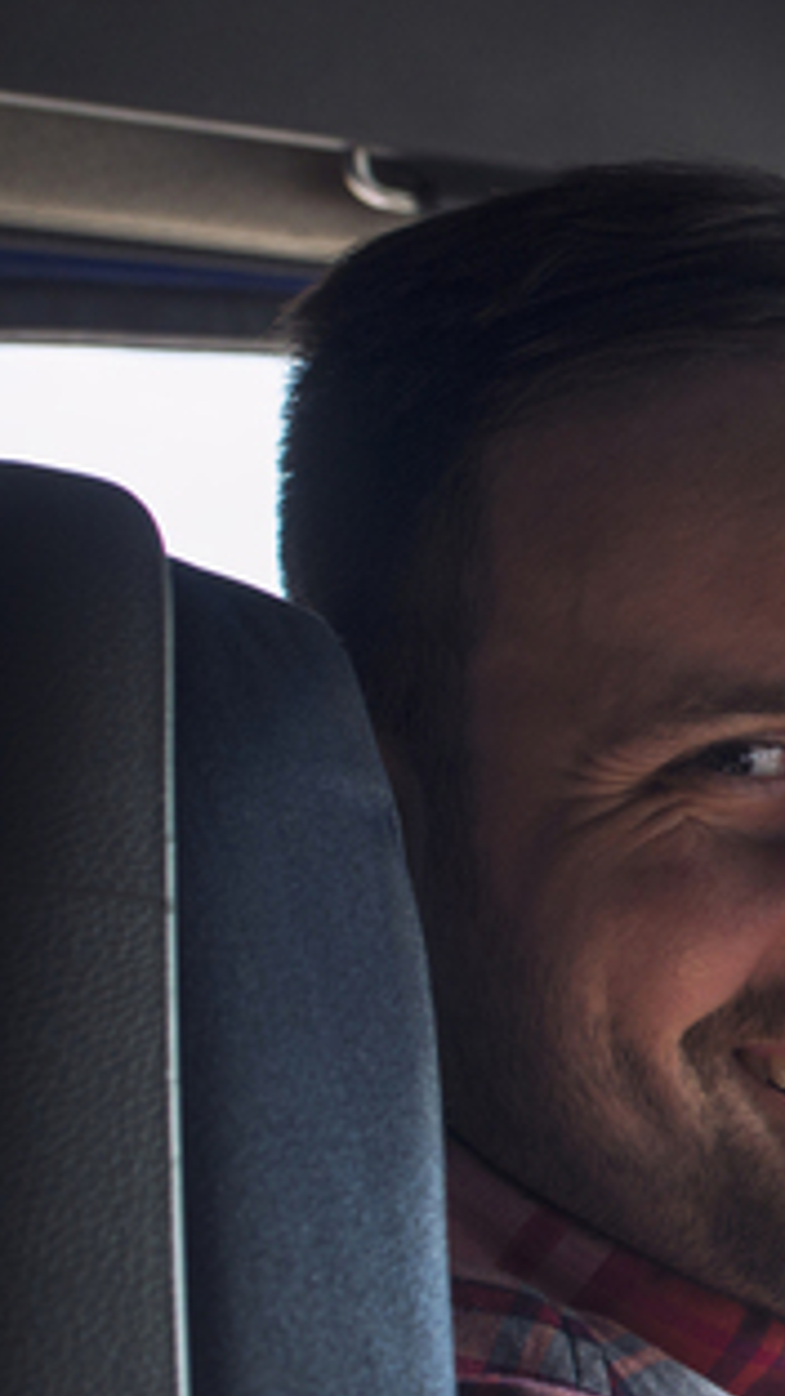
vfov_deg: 31.1
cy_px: 972
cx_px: 1628
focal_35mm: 67
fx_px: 2480
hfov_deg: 14.5
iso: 250
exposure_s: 1/500
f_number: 3.5
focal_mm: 20
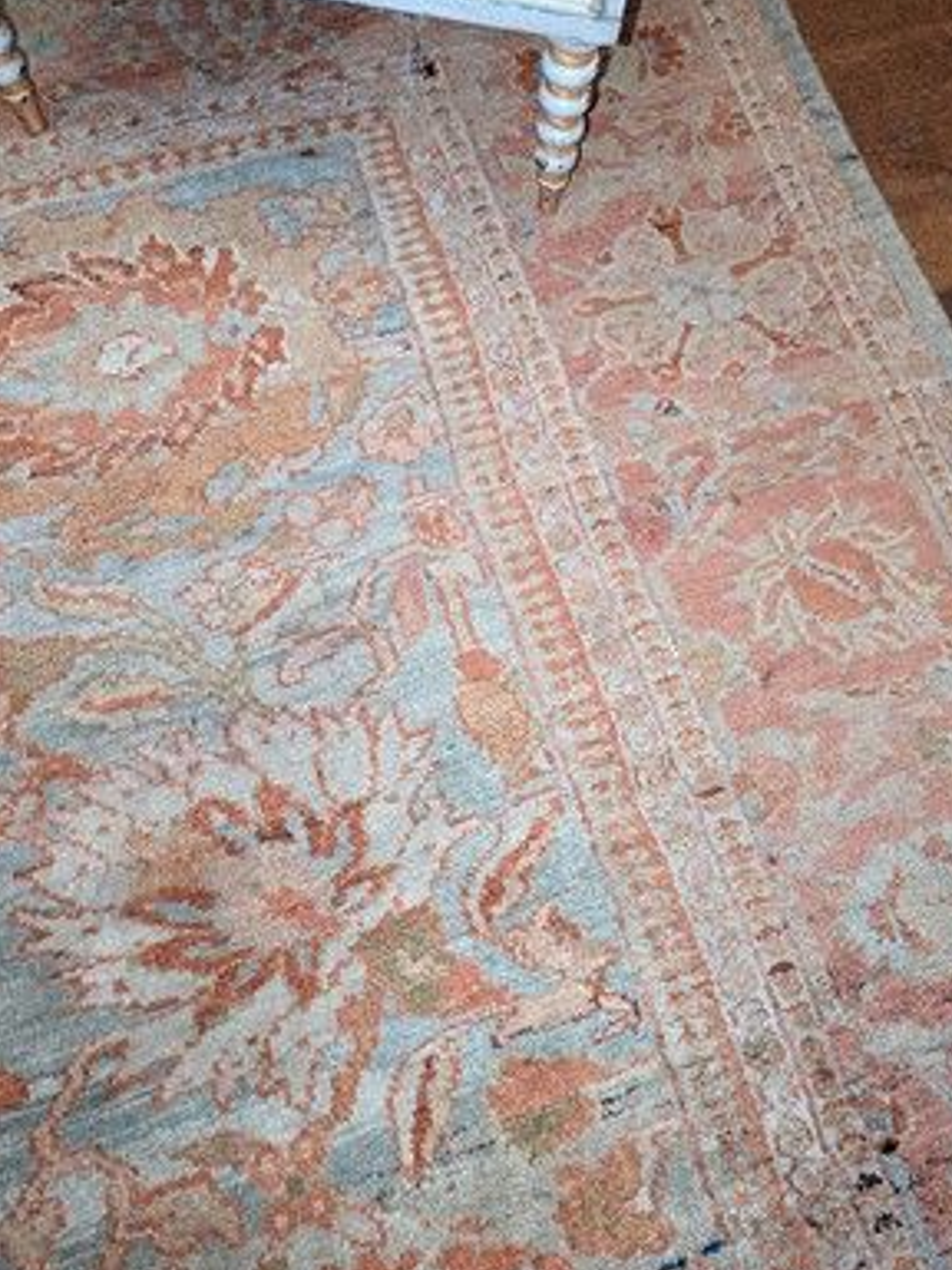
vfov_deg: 69.4
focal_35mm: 25
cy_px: 648
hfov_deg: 54.9
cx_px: 491
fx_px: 917
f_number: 1.85
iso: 2393
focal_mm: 6.81
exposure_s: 1/50.7
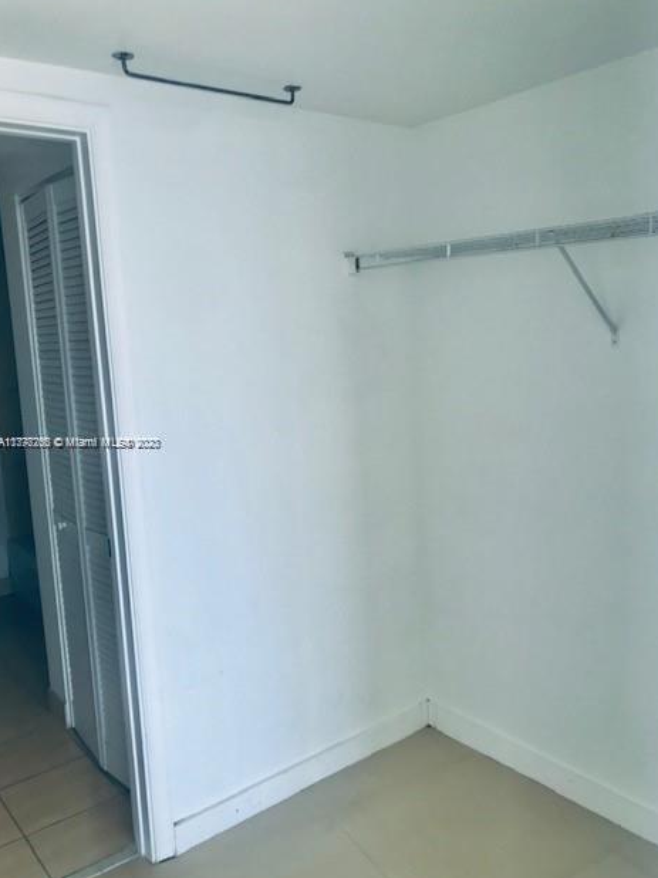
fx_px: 736
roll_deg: +2.2
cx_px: 337
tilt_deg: -6.6
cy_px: 443
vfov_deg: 61.7
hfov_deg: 48.2
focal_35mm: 29
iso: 20
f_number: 1.8
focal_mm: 3.99
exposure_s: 1/103
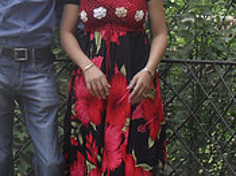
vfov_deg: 12.7
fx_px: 790
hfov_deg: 16.8
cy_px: 21
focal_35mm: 116
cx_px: 45
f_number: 3.2
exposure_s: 1/250
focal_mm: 6.3
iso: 100
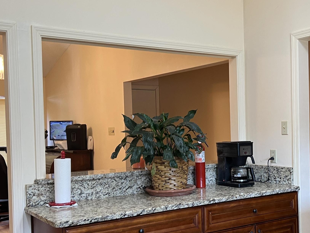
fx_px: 439
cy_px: 143
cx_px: 216
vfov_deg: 29.6
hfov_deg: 38.3
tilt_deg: -0.7
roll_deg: +1.9
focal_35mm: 49
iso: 100
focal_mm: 5.7
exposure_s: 1/60
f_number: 1.5
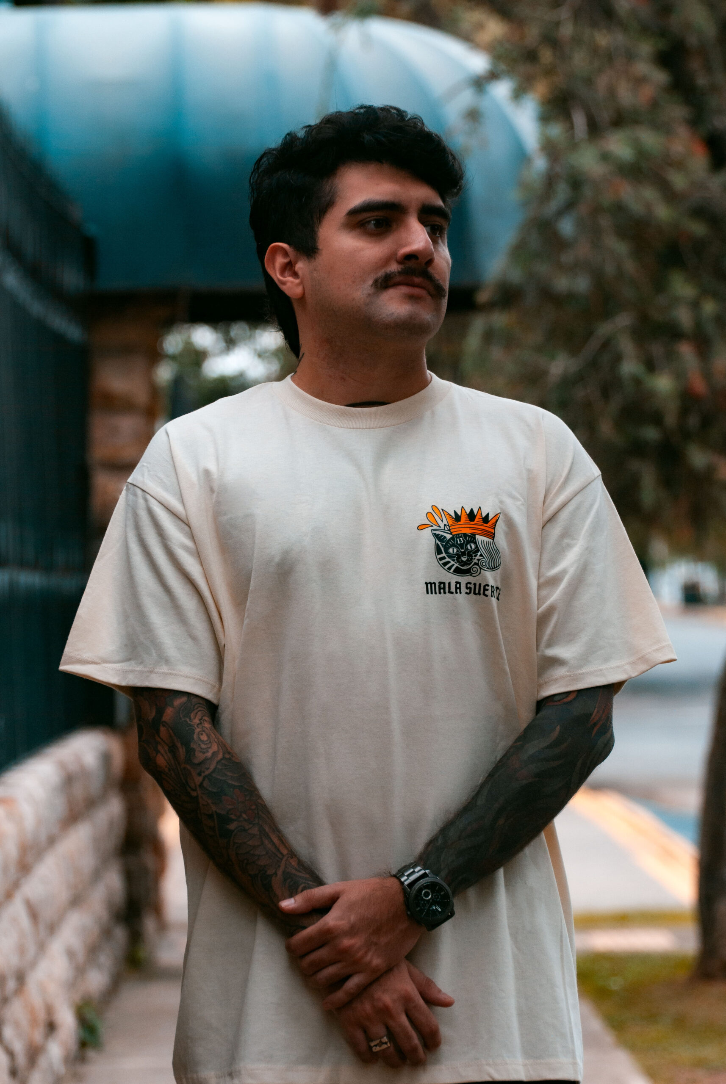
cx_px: 363
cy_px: 542
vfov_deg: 13.7
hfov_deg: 9.2
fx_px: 4524
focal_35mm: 150
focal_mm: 100
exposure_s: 1/640
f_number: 4.8
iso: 100
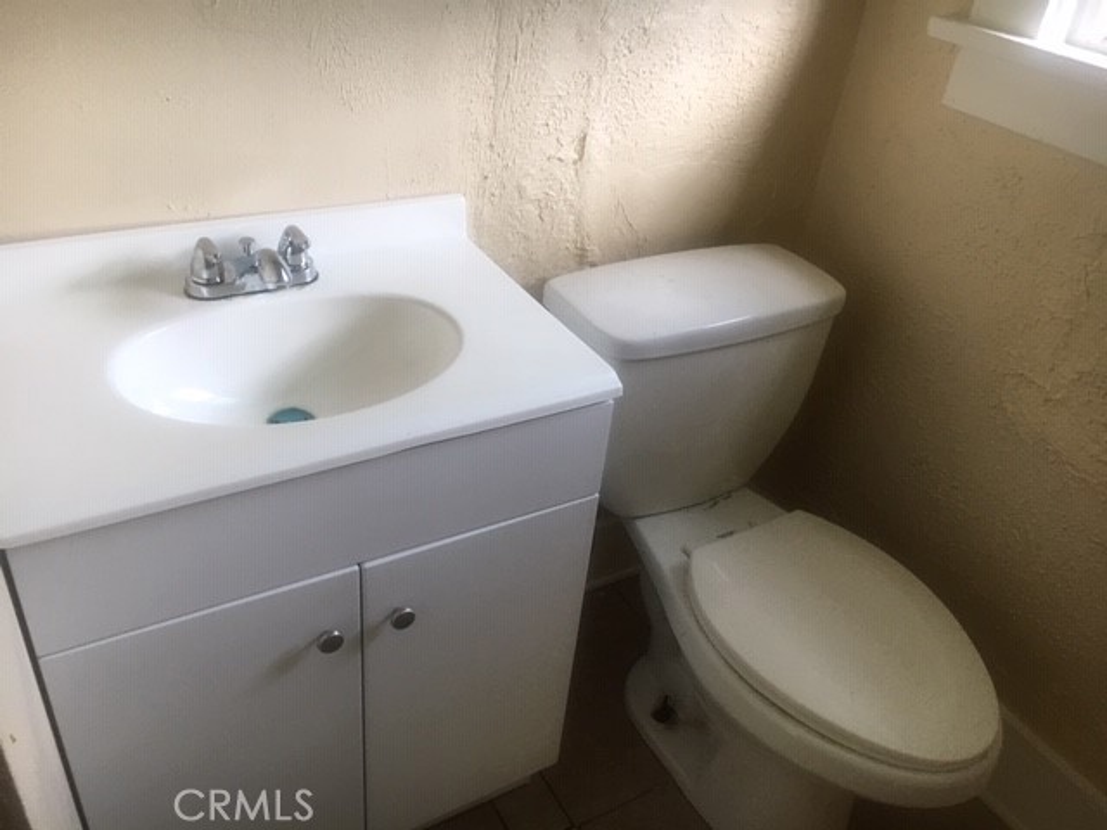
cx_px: 554
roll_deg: -6.7
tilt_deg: -33.7
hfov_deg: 61.7
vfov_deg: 48.2
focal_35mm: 29
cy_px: 415
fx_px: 927
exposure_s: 1/30
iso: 40
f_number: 2.2
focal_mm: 4.15
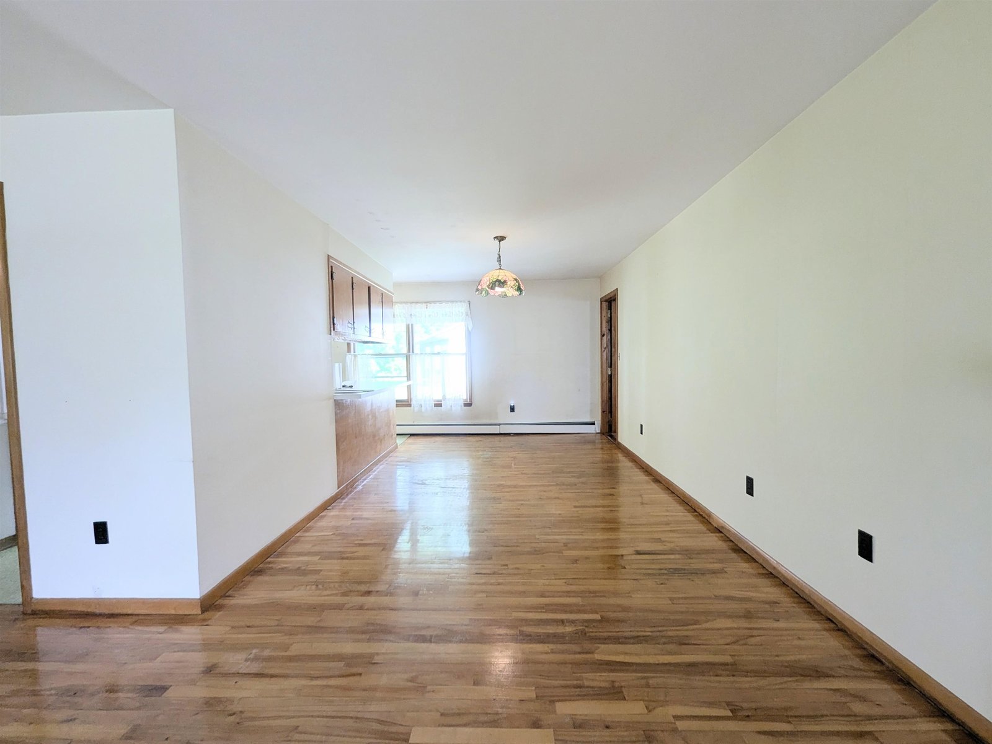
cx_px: 496
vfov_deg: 89.9
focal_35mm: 13
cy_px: 372
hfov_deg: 106.2
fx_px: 373
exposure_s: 1/42.5
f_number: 2.2
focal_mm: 1.95
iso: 50
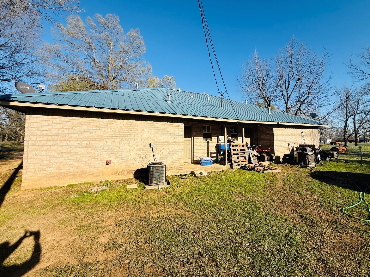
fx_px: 160
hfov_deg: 98.0
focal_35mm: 15
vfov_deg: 81.7
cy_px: 131
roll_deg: +1.1
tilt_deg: +3.9
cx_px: 197
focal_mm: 2.22
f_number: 2.2
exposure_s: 1/2320
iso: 50
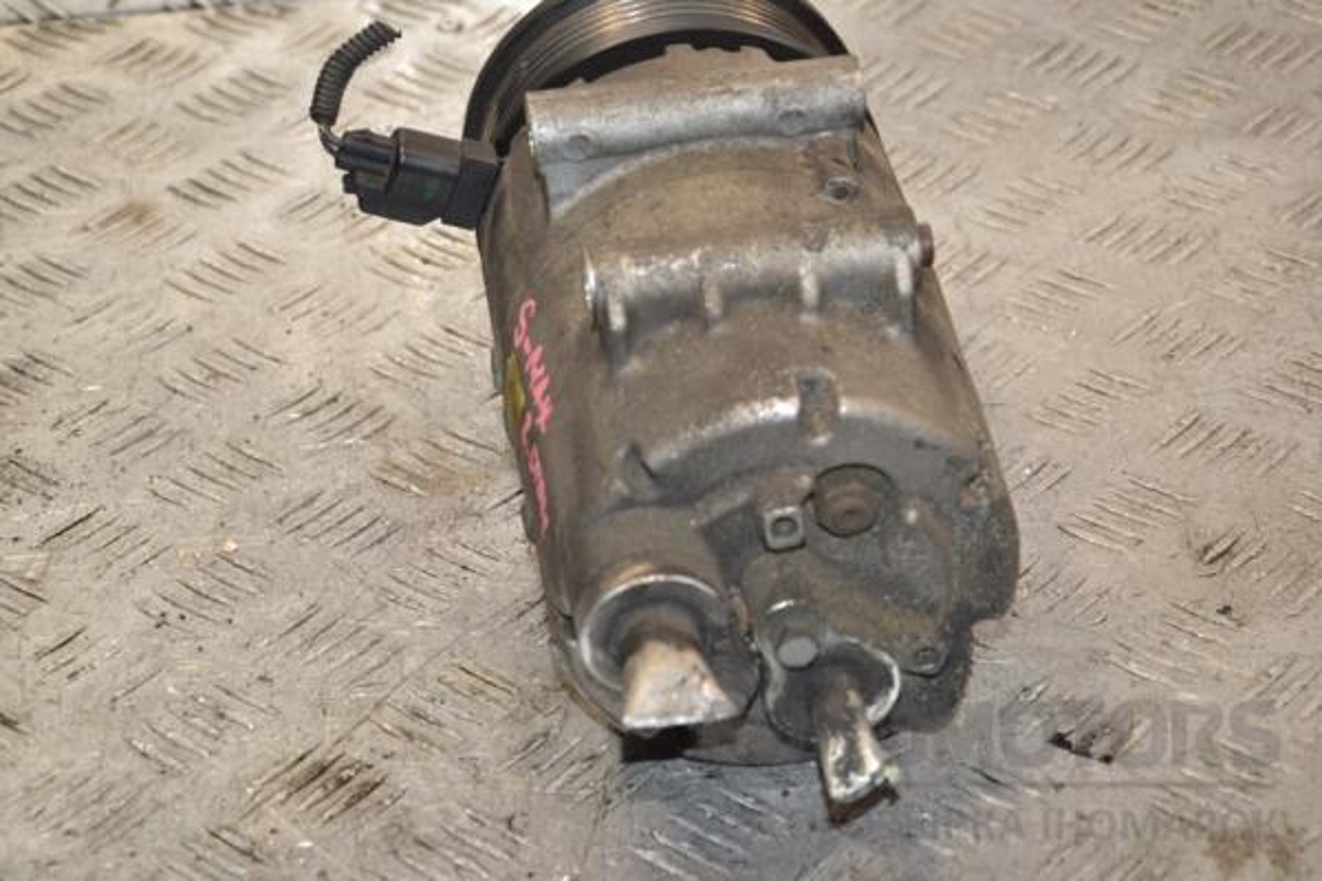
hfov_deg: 19.5
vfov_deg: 13.0
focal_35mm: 105
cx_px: 661
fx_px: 3856
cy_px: 440
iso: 800
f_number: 7.1
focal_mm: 70
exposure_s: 1/200
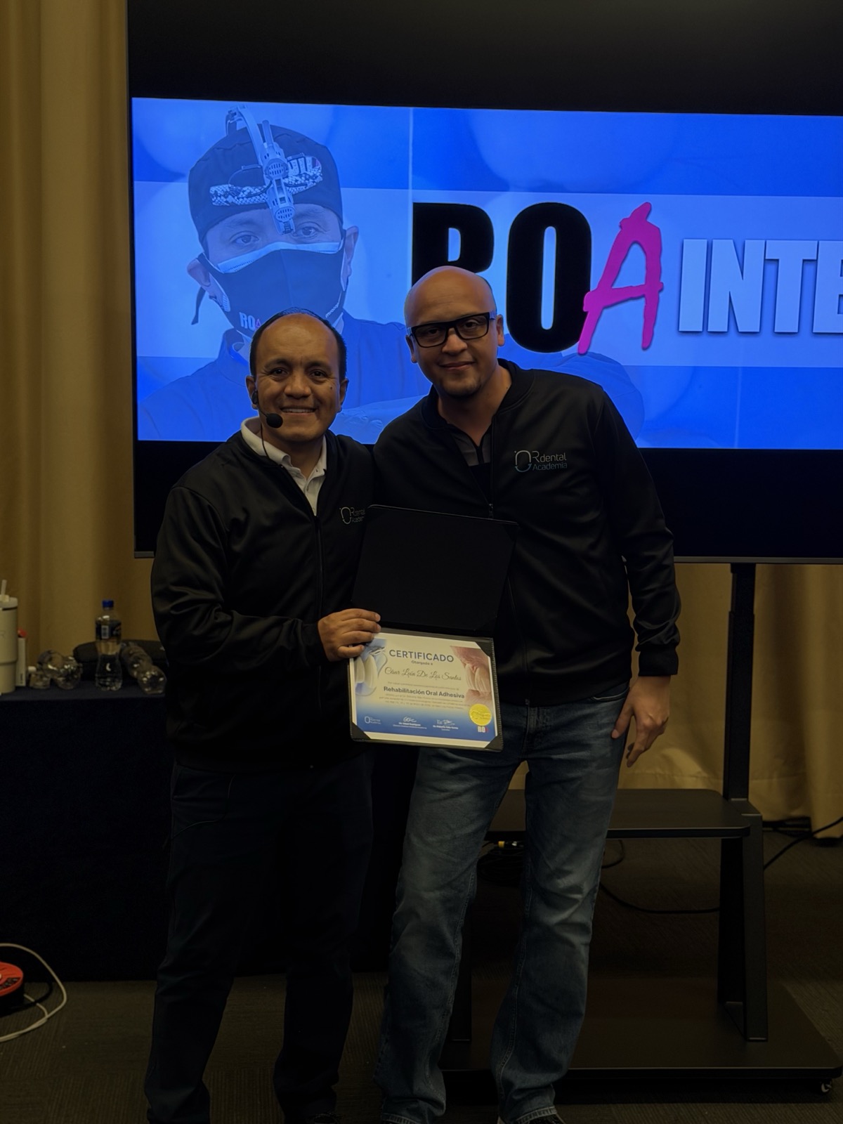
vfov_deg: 39.7
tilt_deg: -6.3
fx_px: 1559
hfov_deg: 30.3
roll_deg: -1.4
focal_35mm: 48
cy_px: 562
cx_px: 422
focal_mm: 6.76
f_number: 1.78
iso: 500
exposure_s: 1/40
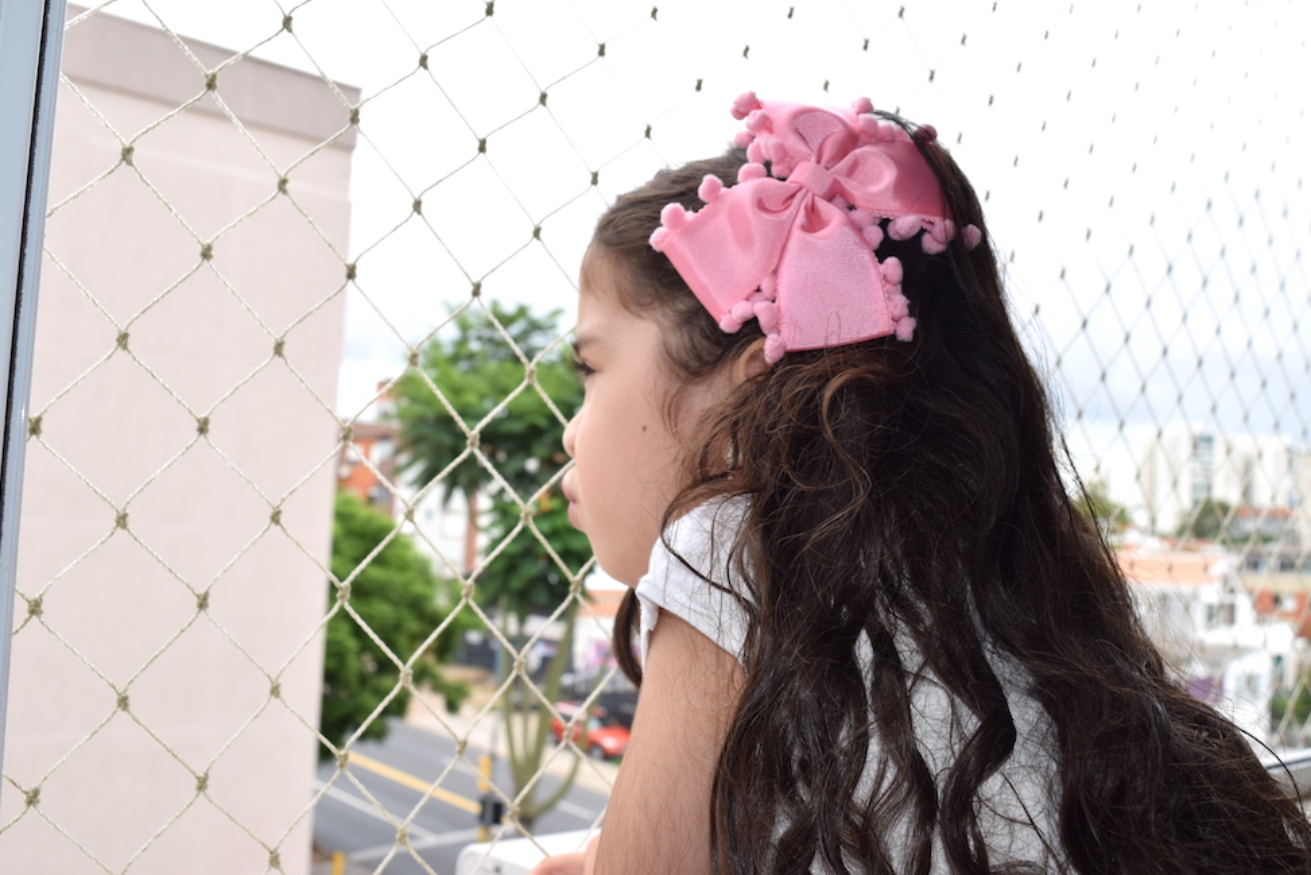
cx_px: 645
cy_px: 443
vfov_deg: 36.0
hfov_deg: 51.9
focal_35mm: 37
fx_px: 1348
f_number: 8
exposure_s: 1/200
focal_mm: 24
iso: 100
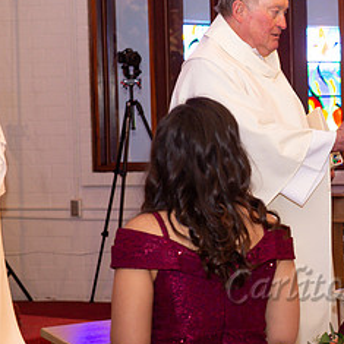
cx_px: 395
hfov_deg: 11.7
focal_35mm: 147
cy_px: 143
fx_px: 1653
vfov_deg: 11.9
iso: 1250
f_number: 5
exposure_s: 1/60
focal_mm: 70
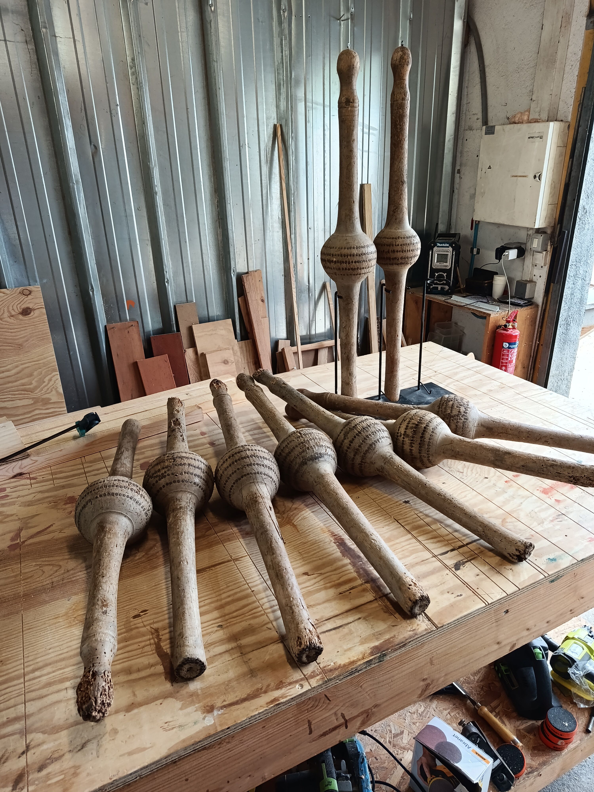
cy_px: 396
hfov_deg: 56.8
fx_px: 549
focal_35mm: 24
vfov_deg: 71.6
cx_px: 297
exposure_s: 1/100
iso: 320
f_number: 1.7
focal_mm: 5.24
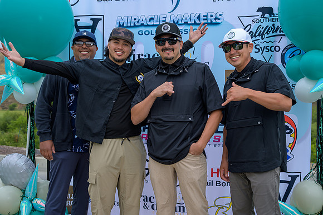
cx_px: 162
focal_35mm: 45
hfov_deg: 43.6
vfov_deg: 29.9
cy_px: 108
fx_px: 404
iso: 125
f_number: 4
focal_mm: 45
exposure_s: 1/200
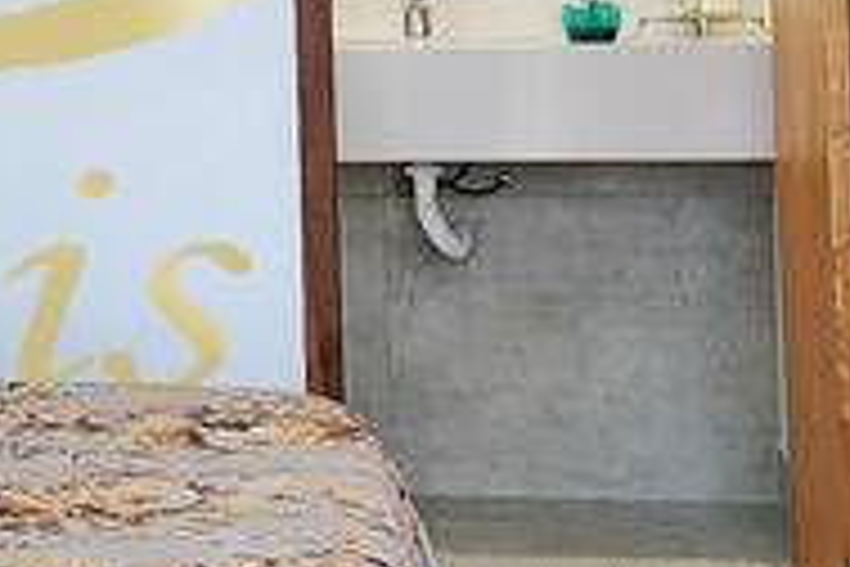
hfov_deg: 18.0
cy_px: -108
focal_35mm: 103
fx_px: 2432
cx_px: -373
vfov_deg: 13.0
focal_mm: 2.2
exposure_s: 1/120
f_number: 2.2
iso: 80
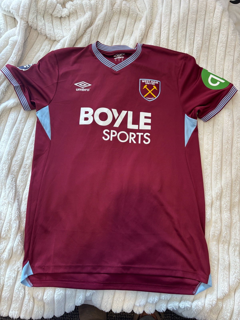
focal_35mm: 26
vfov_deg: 67.3
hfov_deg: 53.1
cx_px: 120
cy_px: 160
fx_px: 240
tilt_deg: -75.4
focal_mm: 5.96
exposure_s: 1/60
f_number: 1.6
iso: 160
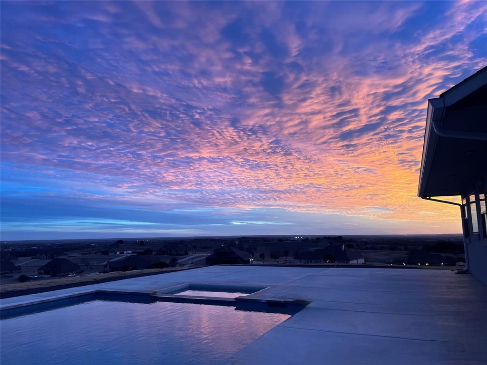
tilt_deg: +8.4
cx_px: 244
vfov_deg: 53.1
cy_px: 182
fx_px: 366
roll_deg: +1.3
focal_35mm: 26
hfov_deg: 67.3
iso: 125
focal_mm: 4.2
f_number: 1.6
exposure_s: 1/104
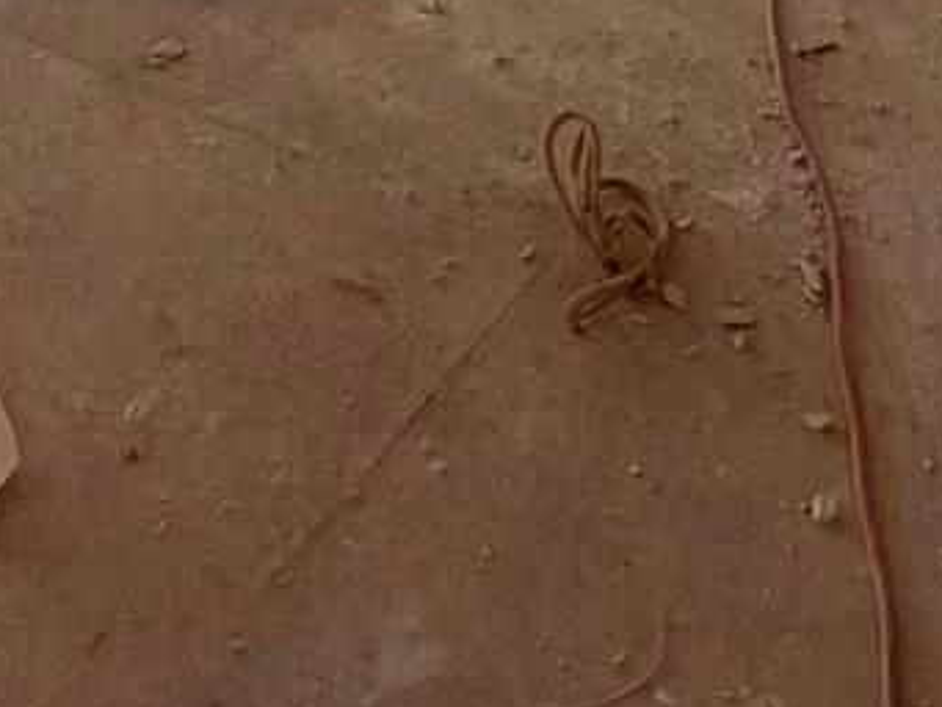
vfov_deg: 13.5
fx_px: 2287
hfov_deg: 23.1
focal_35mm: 84
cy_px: -914
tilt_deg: -11.9
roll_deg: +1.2
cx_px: 293
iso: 160
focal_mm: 2.22
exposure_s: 1/121
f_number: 2.2
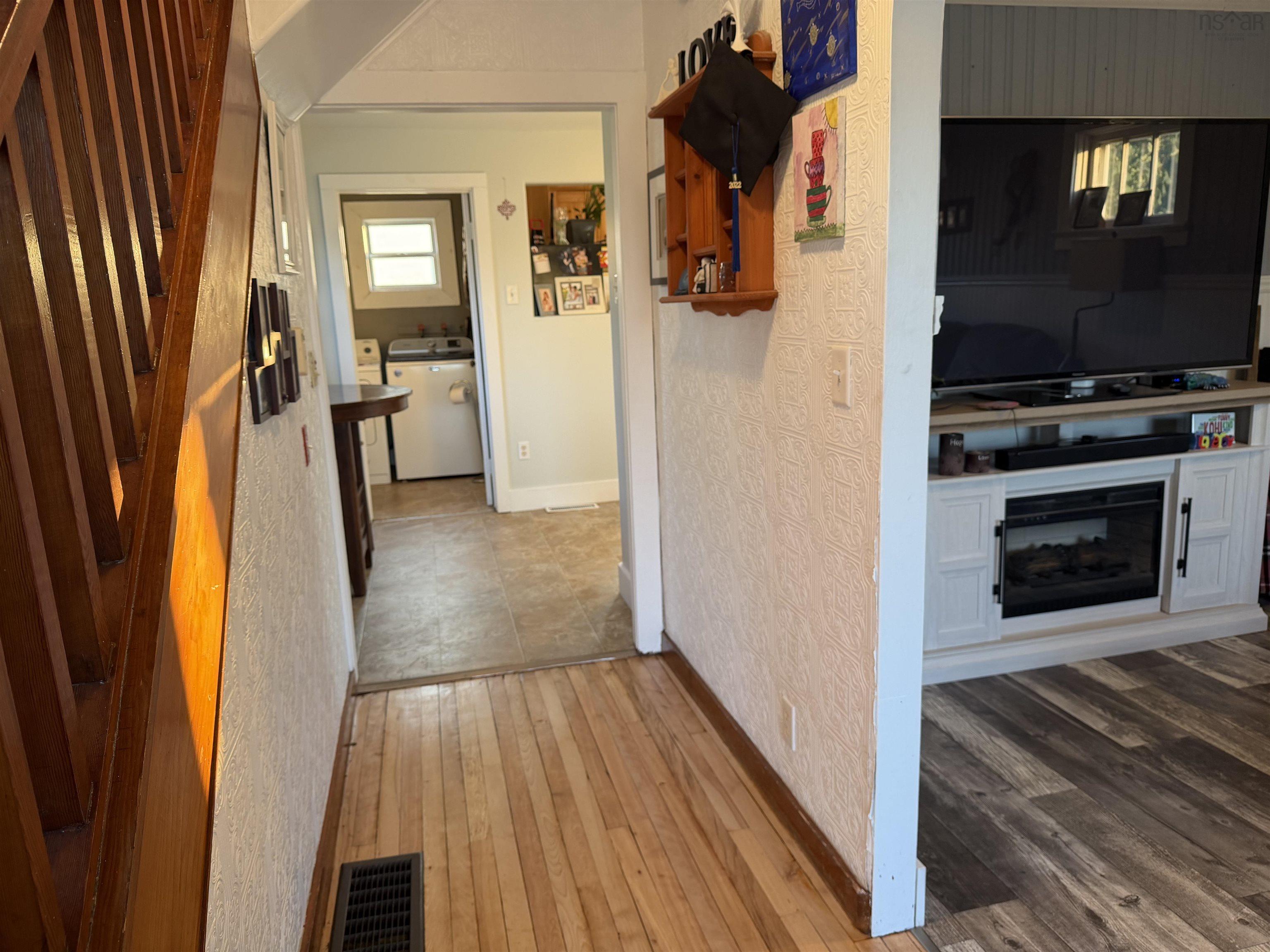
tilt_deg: -10.8
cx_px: 635
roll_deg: +3.1
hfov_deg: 71.6
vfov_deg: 56.8
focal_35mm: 24
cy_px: 476
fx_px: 881
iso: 160
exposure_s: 1/60
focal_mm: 6.76
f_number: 1.78
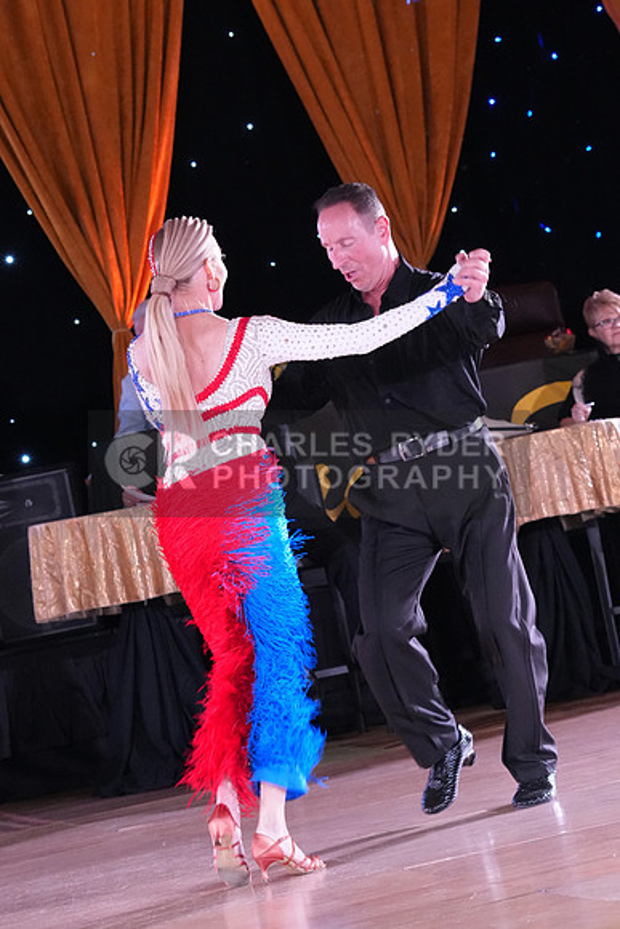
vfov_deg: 15.5
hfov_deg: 10.4
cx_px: 310
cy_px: 464
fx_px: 3408
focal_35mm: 132
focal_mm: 88
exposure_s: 1/250
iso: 6400
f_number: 5
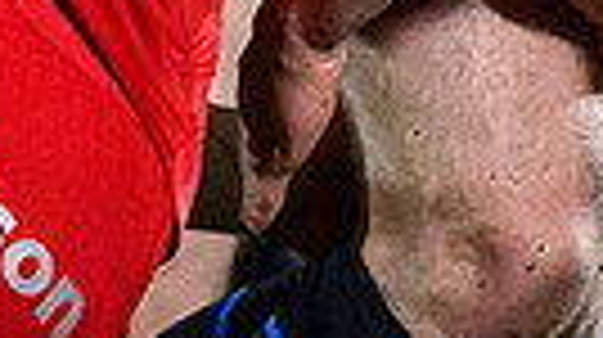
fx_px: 75315
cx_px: 1151
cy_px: 501
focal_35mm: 4716
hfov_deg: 0.5
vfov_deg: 0.3
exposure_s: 1/3200
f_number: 3.2
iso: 8000
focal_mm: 400
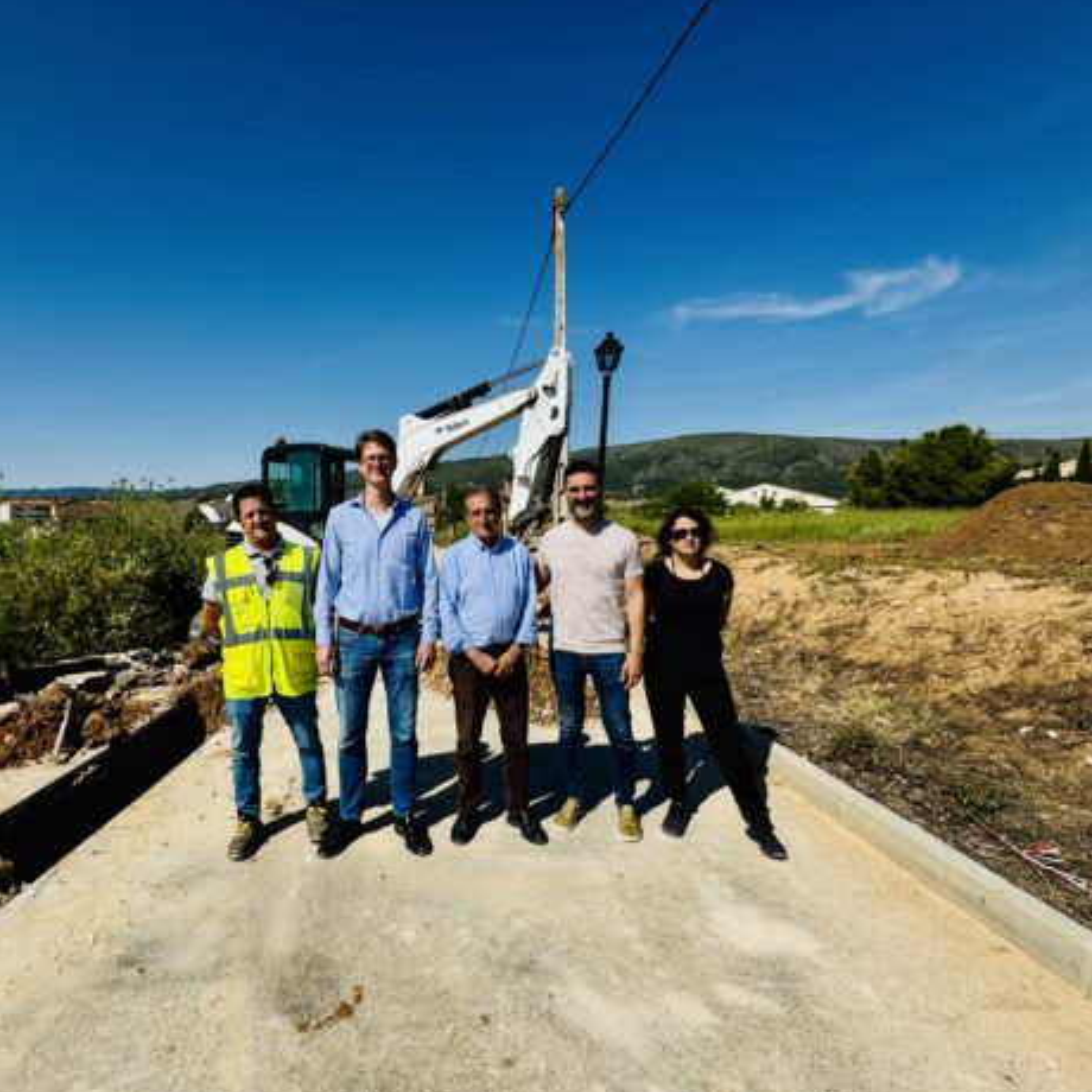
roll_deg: +1.0
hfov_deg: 83.1
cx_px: 444
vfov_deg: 84.0
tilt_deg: -3.1
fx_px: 607
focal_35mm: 17
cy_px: 551
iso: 50
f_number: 2.2
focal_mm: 2.22
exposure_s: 1/2874
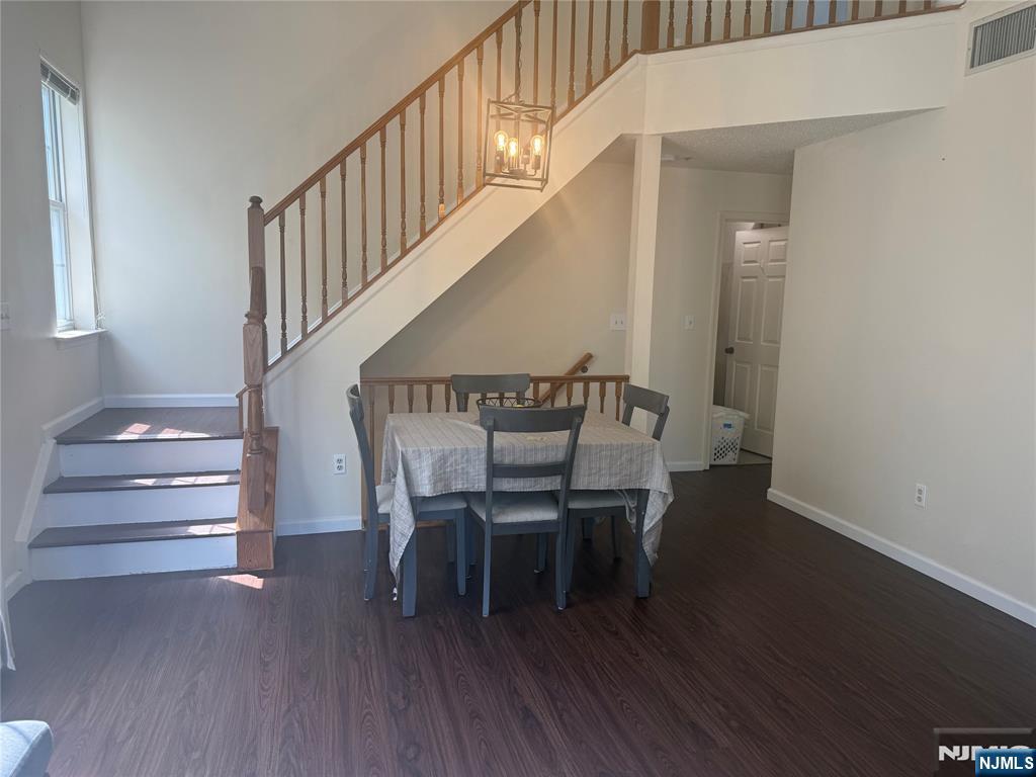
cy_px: 388
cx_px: 518
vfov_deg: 56.8
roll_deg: -1.3
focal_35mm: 24
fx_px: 718
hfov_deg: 71.6
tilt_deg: -7.1
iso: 80
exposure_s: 1/169
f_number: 1.78
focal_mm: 6.76
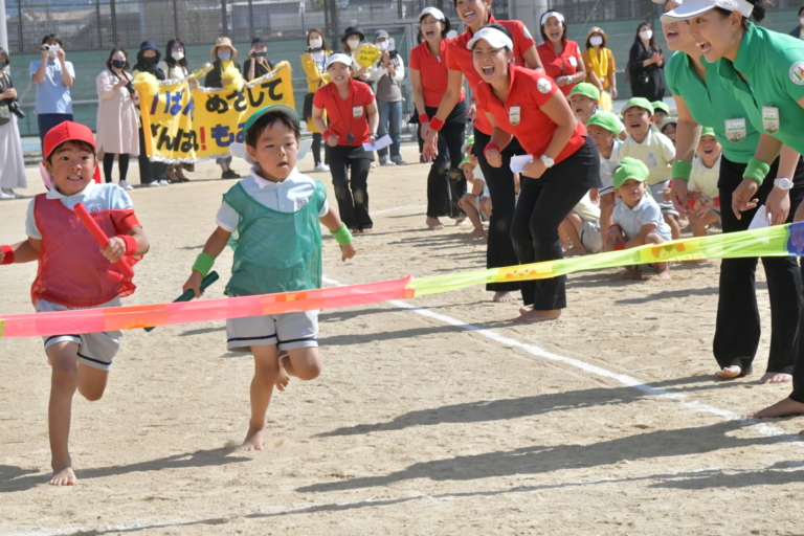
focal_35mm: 127
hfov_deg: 16.1
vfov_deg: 10.8
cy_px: 268
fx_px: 2836
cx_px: 402
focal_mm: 85
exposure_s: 1/4000
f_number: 16
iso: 4000
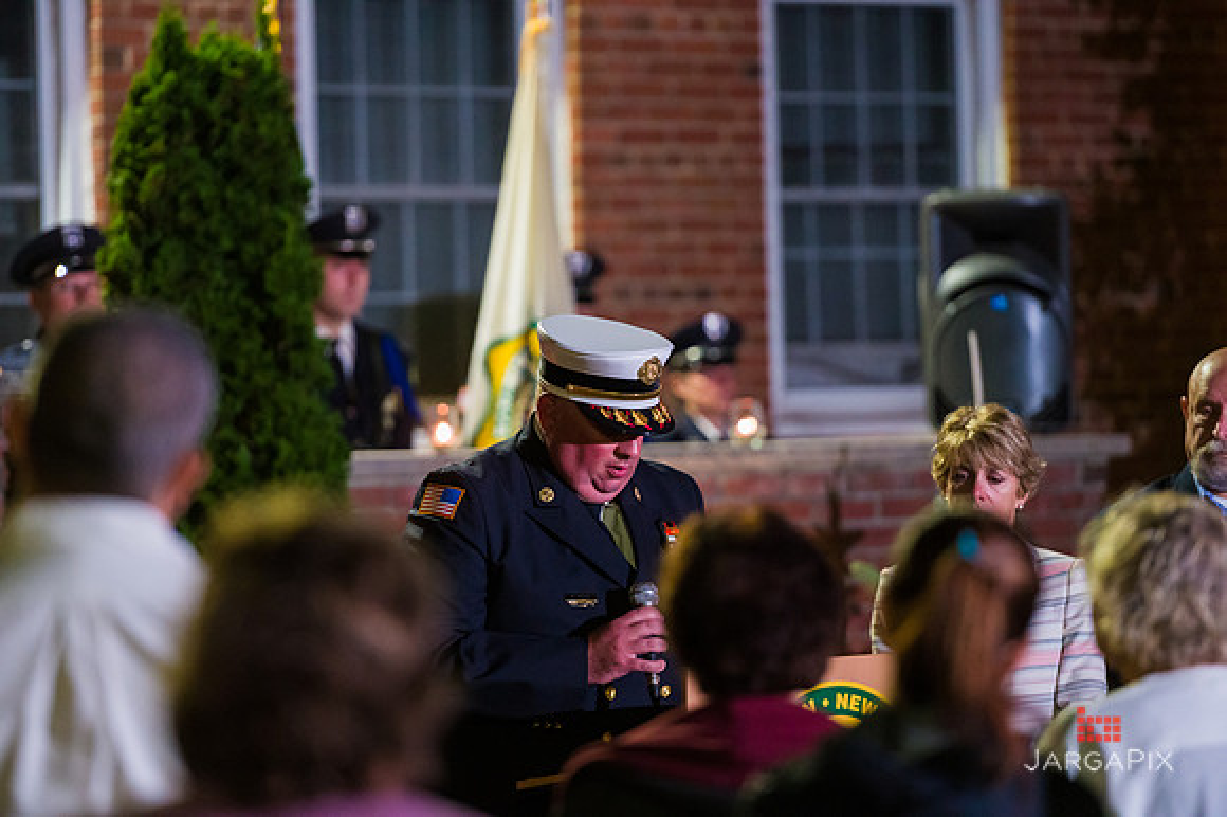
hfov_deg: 10.3
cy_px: 408
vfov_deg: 6.9
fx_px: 6813
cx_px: 614
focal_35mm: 200
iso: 6400
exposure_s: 1/100
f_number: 3.2
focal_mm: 200
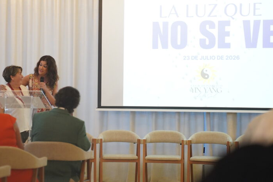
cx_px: 128
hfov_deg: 18.6
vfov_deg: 12.5
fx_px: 834
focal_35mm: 110
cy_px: 81
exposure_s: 1/500
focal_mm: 75
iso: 5000
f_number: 2.8
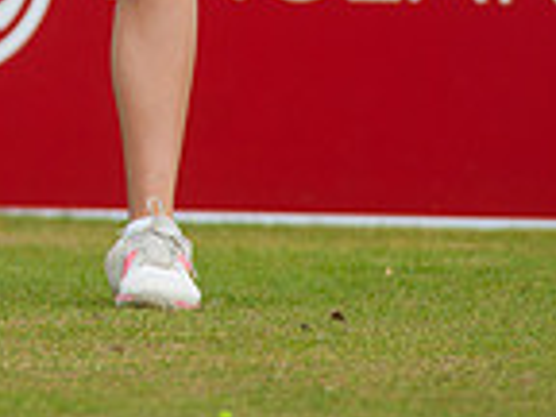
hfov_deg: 1.7
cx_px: 23
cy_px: -320
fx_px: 18696
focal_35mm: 1164
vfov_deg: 1.3
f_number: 5
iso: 320
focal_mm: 300
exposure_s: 1/3200
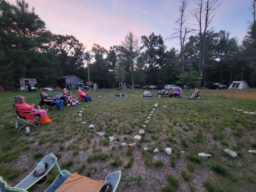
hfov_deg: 106.2
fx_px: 96
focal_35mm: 13
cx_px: 128
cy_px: 96
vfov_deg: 89.9
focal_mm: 2.2
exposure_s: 1/60
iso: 320
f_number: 2.2
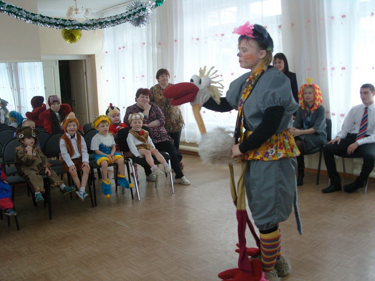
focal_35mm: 38
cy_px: 140
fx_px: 412
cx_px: 188
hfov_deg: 49.0
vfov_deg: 37.7
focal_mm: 7.8
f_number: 2.8
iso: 125
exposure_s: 1/40
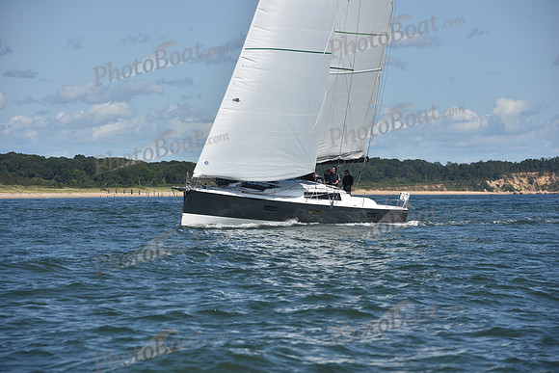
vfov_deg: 6.9
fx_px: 3106
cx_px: 280
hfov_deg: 10.3
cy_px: 186
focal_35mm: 200
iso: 250
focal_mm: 200
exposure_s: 1/1250
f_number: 9
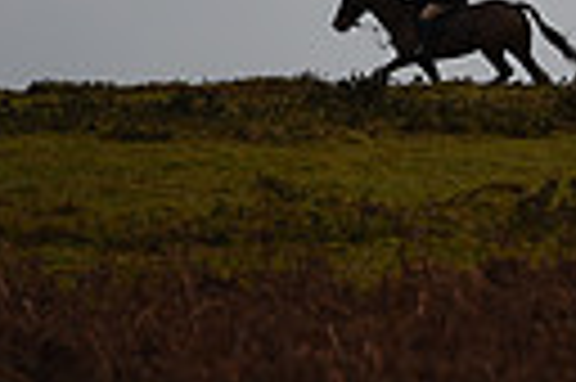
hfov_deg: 2.3
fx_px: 14461
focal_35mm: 905
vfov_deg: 1.5
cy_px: -220
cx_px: 1076
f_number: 4.5
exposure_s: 1/800
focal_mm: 200
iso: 220
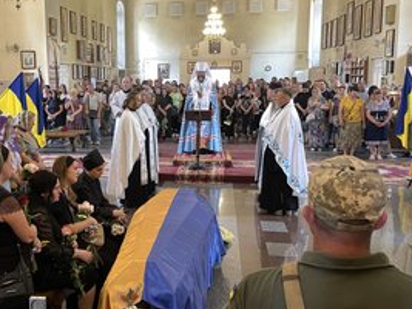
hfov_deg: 47.0
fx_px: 464
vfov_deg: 36.8
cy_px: 144
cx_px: 134
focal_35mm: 39
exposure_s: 1/50
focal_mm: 4.2
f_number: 1.6
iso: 250
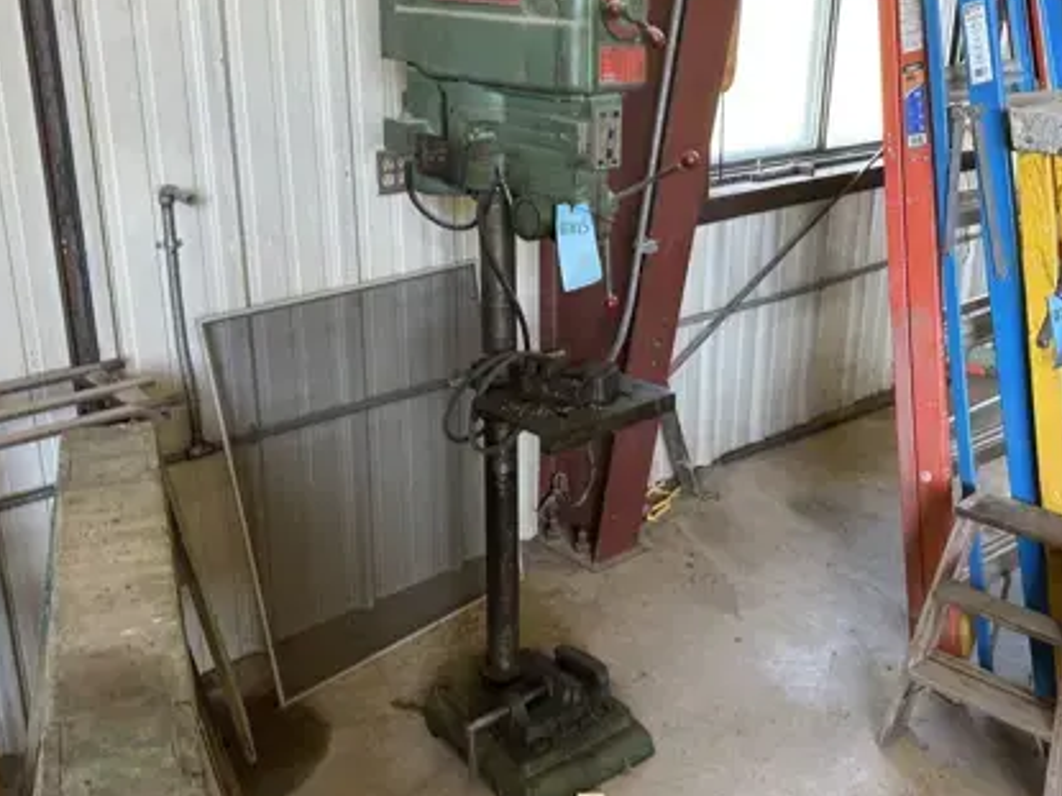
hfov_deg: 49.8
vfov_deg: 38.6
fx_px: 1135
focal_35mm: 37
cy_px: 389
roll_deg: -1.2
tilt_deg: -17.2
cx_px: 642
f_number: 1.78
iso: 125
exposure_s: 1/60
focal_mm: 6.86
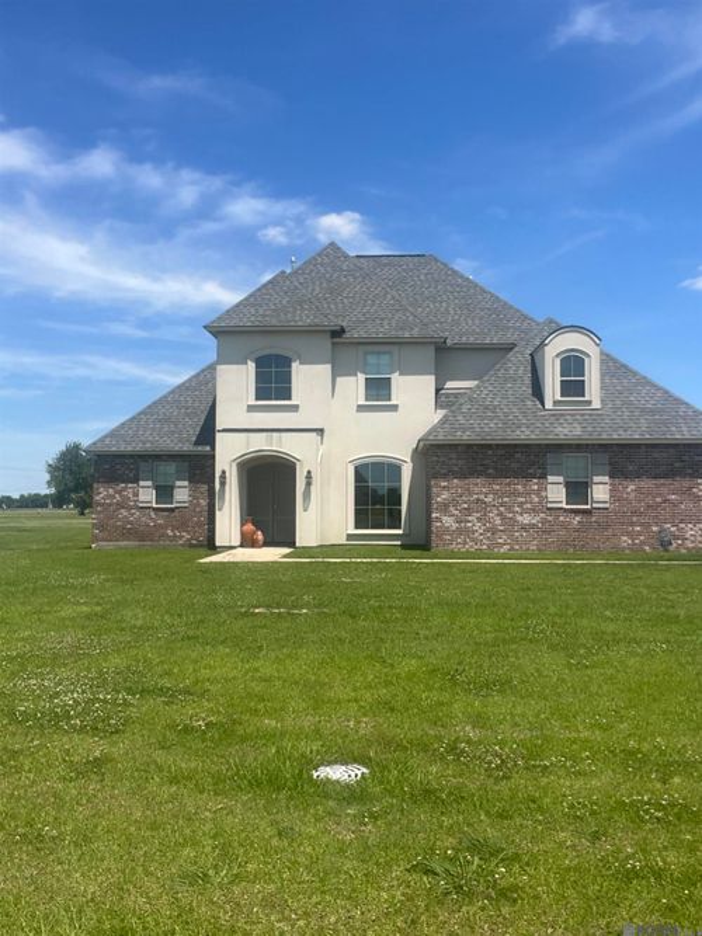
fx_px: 811
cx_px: 351
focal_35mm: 30
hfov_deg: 46.8
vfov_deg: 60.0
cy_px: 468
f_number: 2.2
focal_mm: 2.71
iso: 32
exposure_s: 1/1383
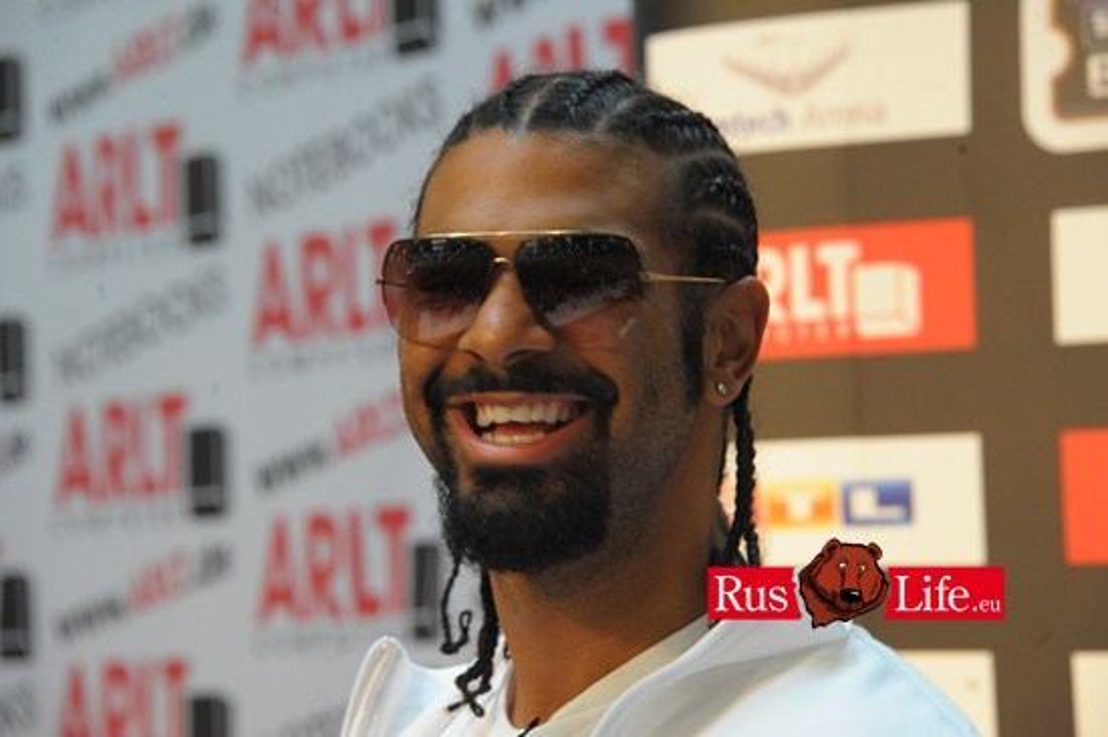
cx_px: 554
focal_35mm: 170
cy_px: 368
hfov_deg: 12.1
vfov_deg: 8.1
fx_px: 5229
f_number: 8
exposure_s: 1/160
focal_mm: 170
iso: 4000
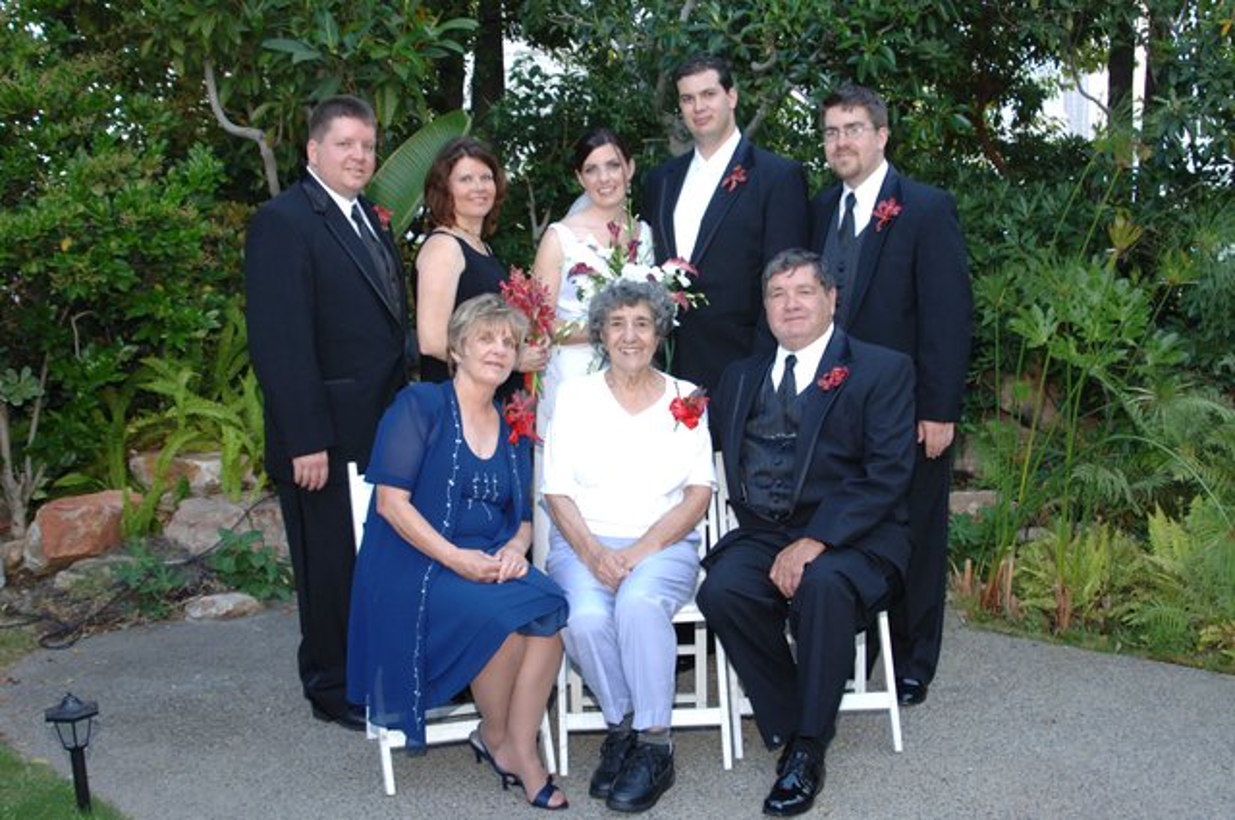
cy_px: 410
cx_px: 618
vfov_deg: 31.8
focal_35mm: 42
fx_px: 1439
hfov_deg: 46.5
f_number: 5.6
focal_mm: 28
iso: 400
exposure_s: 1/50
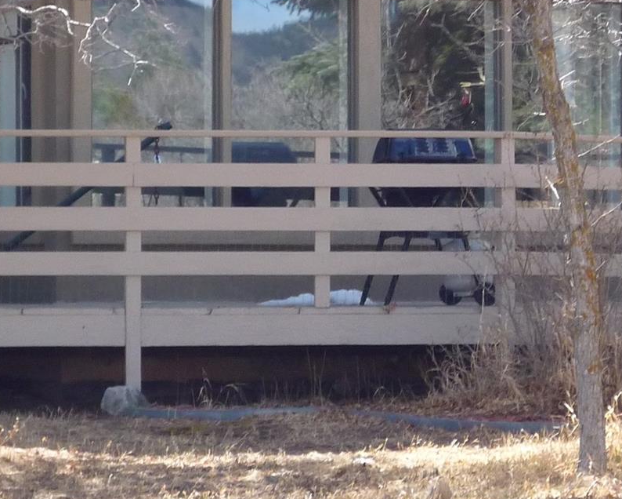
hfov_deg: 8.4
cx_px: 408
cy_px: 136
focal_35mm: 230
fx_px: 4236
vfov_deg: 6.7
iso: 200
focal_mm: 16.3
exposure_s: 1/200
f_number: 5.7
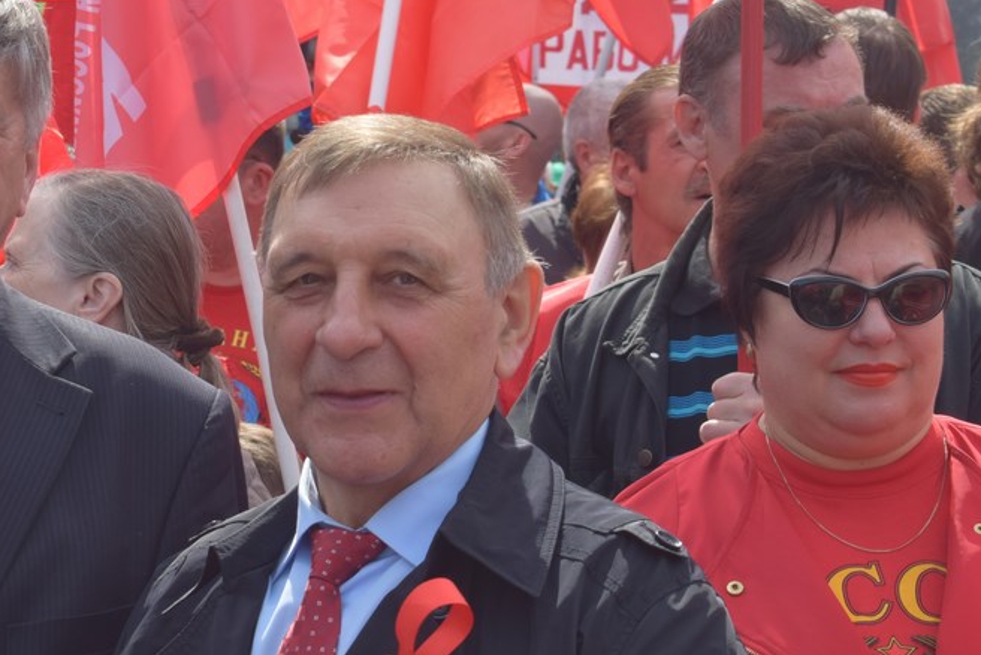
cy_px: 234
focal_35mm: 129
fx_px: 3511
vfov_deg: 10.7
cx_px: 345
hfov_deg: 15.9
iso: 200
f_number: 9
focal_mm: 55
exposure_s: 1/320
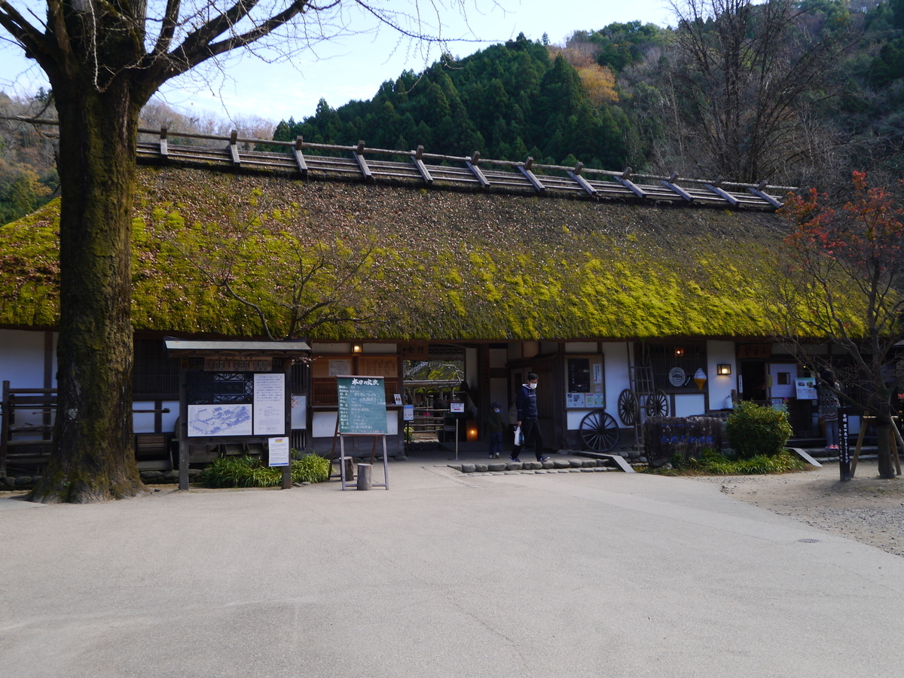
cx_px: 452
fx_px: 888
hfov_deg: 54.0
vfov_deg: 41.8
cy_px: 339
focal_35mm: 34
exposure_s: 1/200
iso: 160
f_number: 5.6
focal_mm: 17
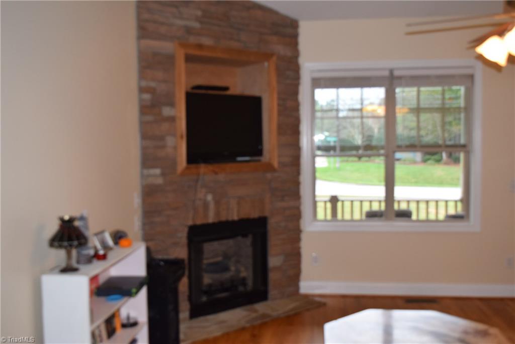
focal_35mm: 36
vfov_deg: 36.9
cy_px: 172
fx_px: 515
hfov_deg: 53.1
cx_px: 258
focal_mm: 24
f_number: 5
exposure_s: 1/100
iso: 800
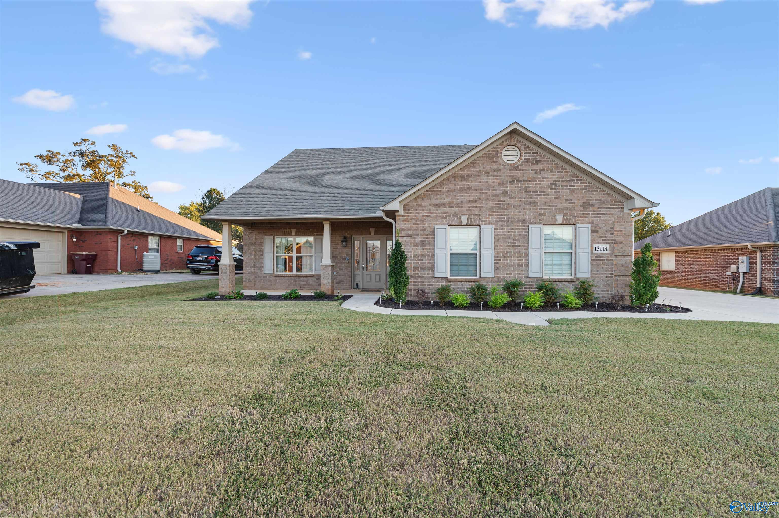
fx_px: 303
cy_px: 259
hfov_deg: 104.3
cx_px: 390
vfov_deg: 81.1
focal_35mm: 14
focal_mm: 14
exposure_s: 1/25
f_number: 5
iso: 125
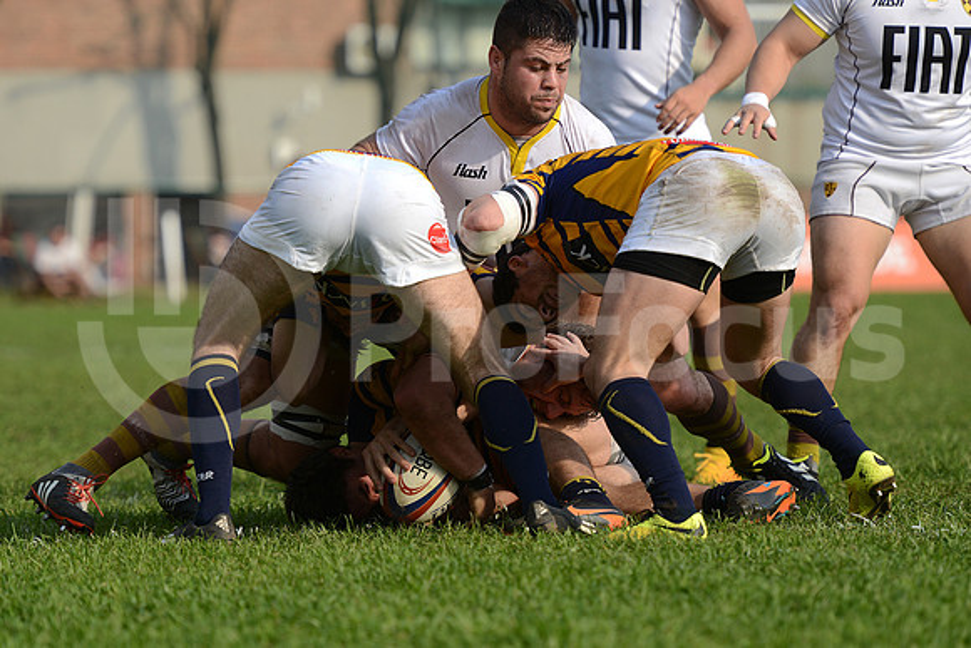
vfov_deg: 6.0
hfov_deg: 8.9
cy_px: 324
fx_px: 6205
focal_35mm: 230
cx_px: 486
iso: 320
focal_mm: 230
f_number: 4
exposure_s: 1/2000
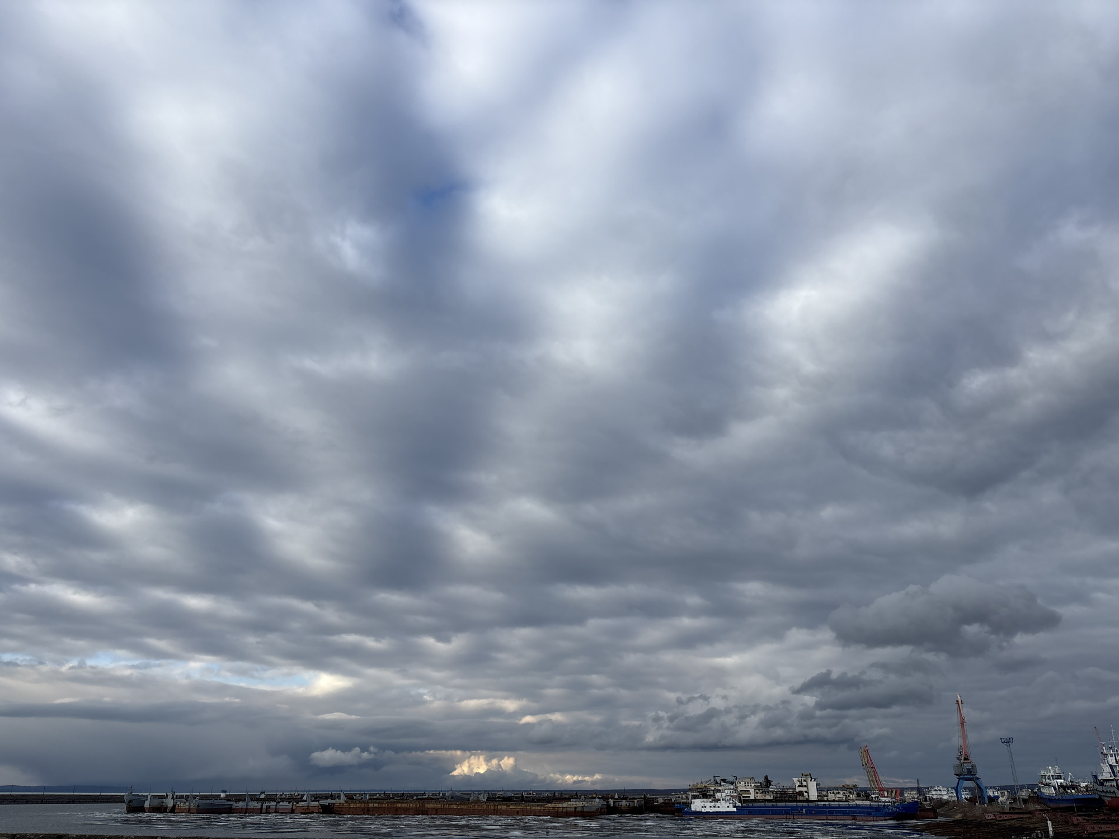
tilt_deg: +23.4
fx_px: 840
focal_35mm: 26
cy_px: 420
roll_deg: -0.3
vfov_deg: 53.1
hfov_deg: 67.3
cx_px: 560
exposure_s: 1/3125
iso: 50
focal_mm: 5.96
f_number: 1.6
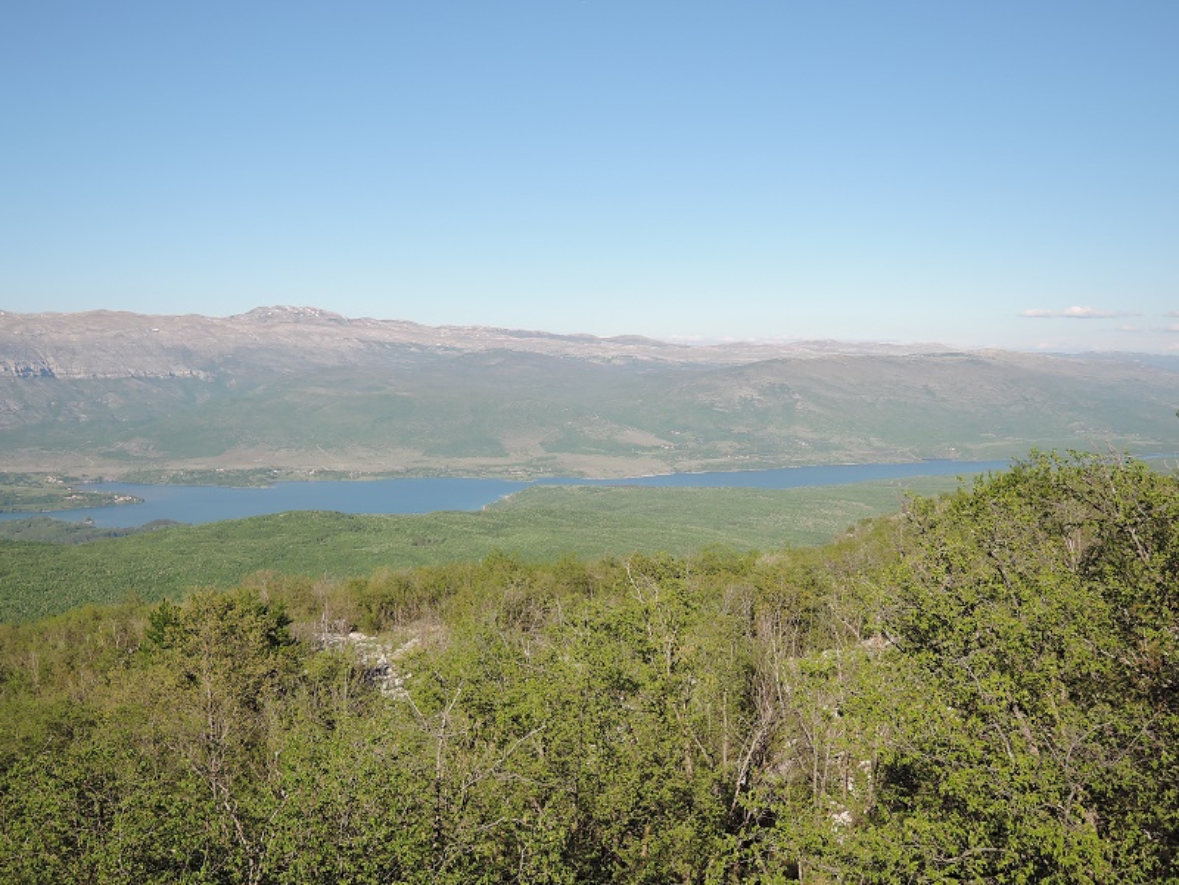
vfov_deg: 40.7
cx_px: 590
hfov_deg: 52.6
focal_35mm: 35
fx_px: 1192
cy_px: 442
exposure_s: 1/125
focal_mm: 7.5
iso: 80
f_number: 3.2
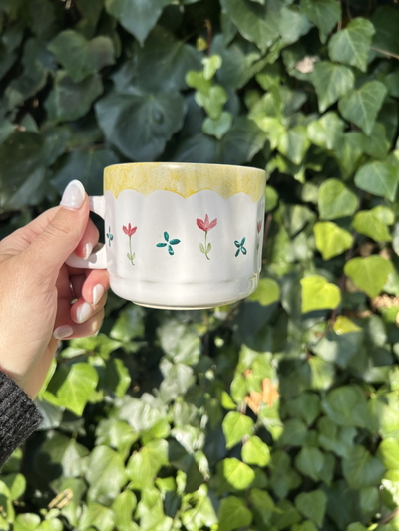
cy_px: 266
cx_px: 200
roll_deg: -3.0
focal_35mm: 26
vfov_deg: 67.3
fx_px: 399
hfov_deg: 53.1
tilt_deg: -13.4
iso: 50
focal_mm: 5.7
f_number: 1.5
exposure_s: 1/1698
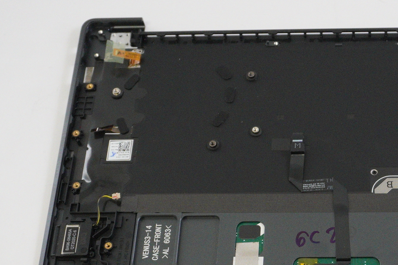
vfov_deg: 18.6
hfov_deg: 27.0
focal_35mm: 73
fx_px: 806
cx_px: 335
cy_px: 188
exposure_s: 1/320
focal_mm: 25
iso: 5000
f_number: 5.6
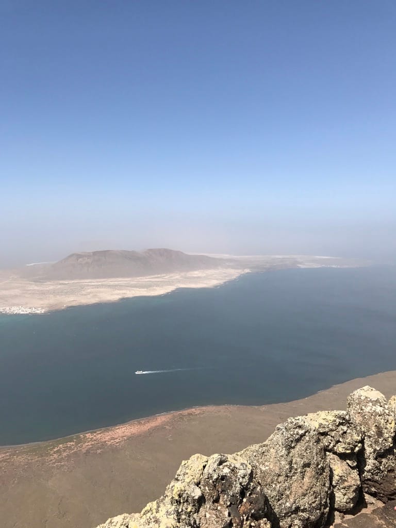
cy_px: 264
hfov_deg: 49.7
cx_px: 198
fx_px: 427
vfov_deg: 63.4
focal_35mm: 28
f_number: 1.8
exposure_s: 1/3425
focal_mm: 3.99
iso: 20
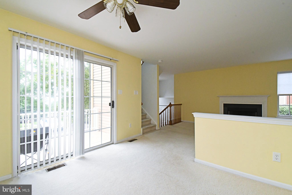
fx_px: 122
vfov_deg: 77.3
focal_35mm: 15
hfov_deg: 100.4
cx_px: 146
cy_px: 98
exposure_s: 1/160
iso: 2500
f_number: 14
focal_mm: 10
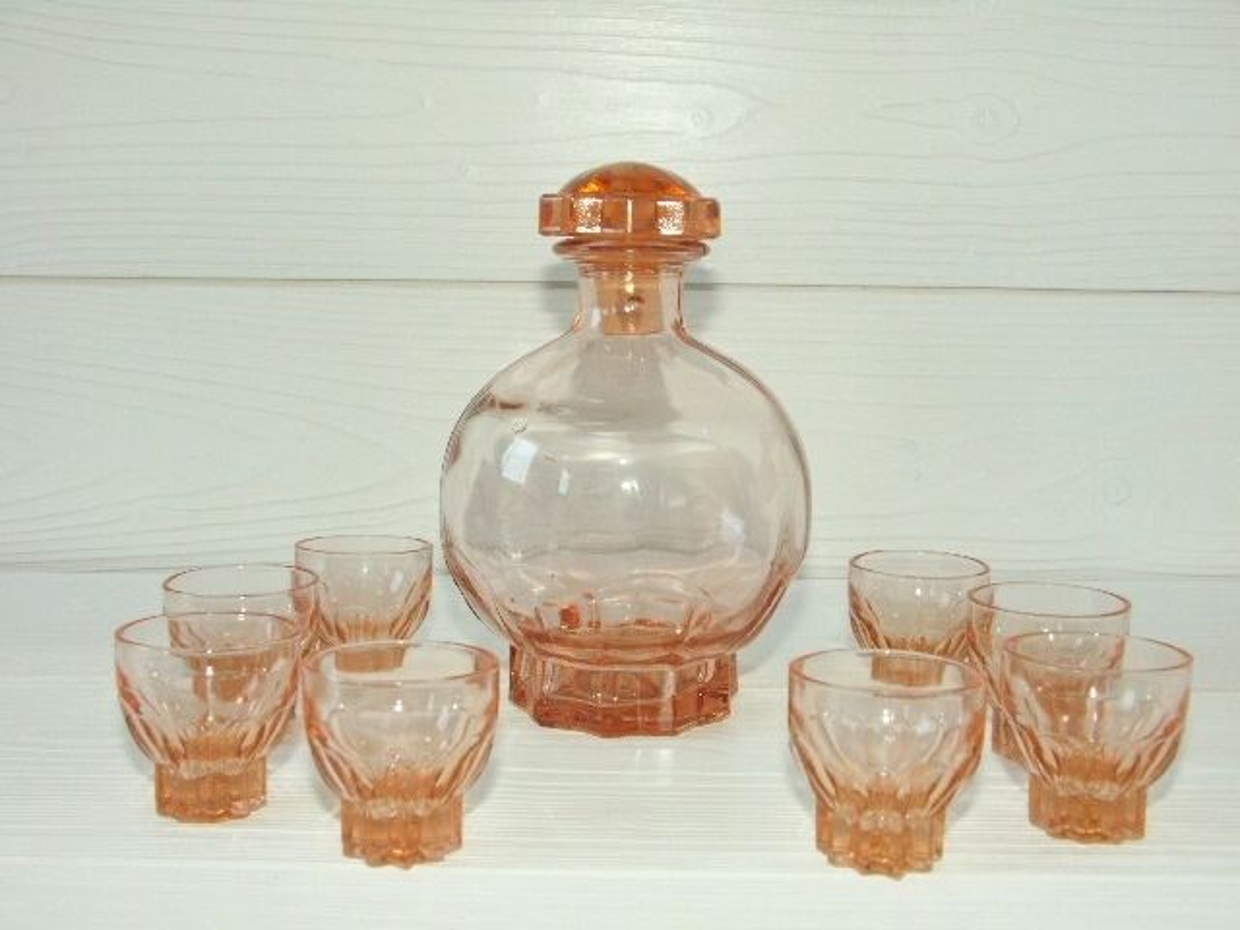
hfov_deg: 51.4
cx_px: 620
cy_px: 465
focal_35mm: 36
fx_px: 1290
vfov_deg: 39.7
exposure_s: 1/60
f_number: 5.6
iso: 200
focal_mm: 9.29
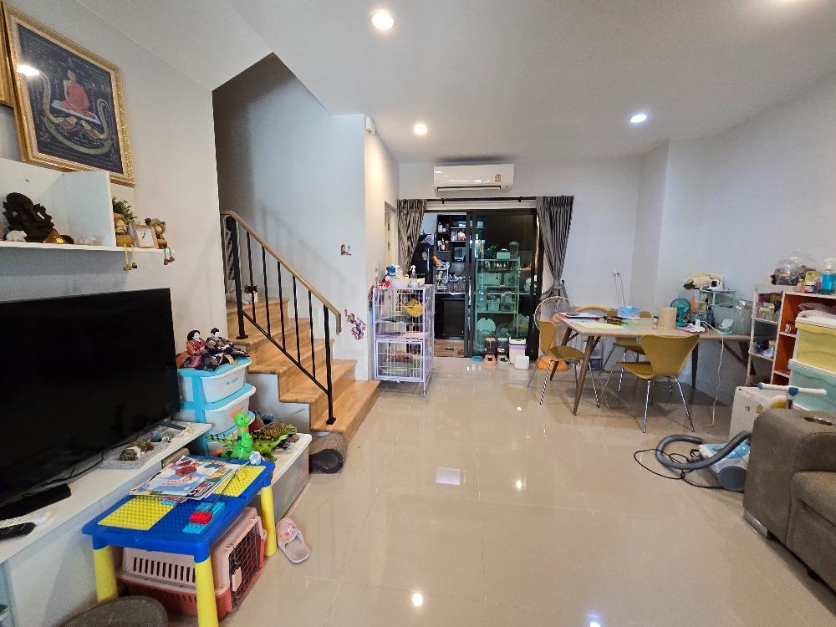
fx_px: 314
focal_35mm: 13
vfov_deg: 89.9
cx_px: 418
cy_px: 314
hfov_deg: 106.2
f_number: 2.2
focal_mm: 2.2
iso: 320
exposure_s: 1/50
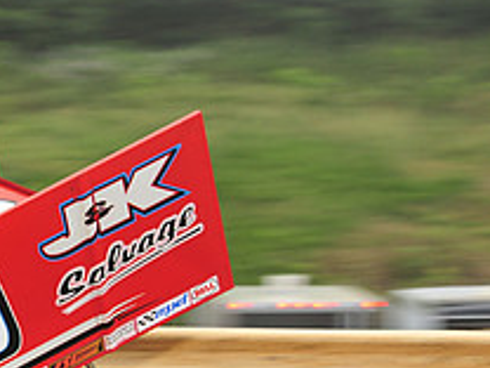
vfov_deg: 3.8
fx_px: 5492
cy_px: 406
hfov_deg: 5.1
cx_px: -97
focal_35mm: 388
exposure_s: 1/320
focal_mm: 145
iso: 640
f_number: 7.1
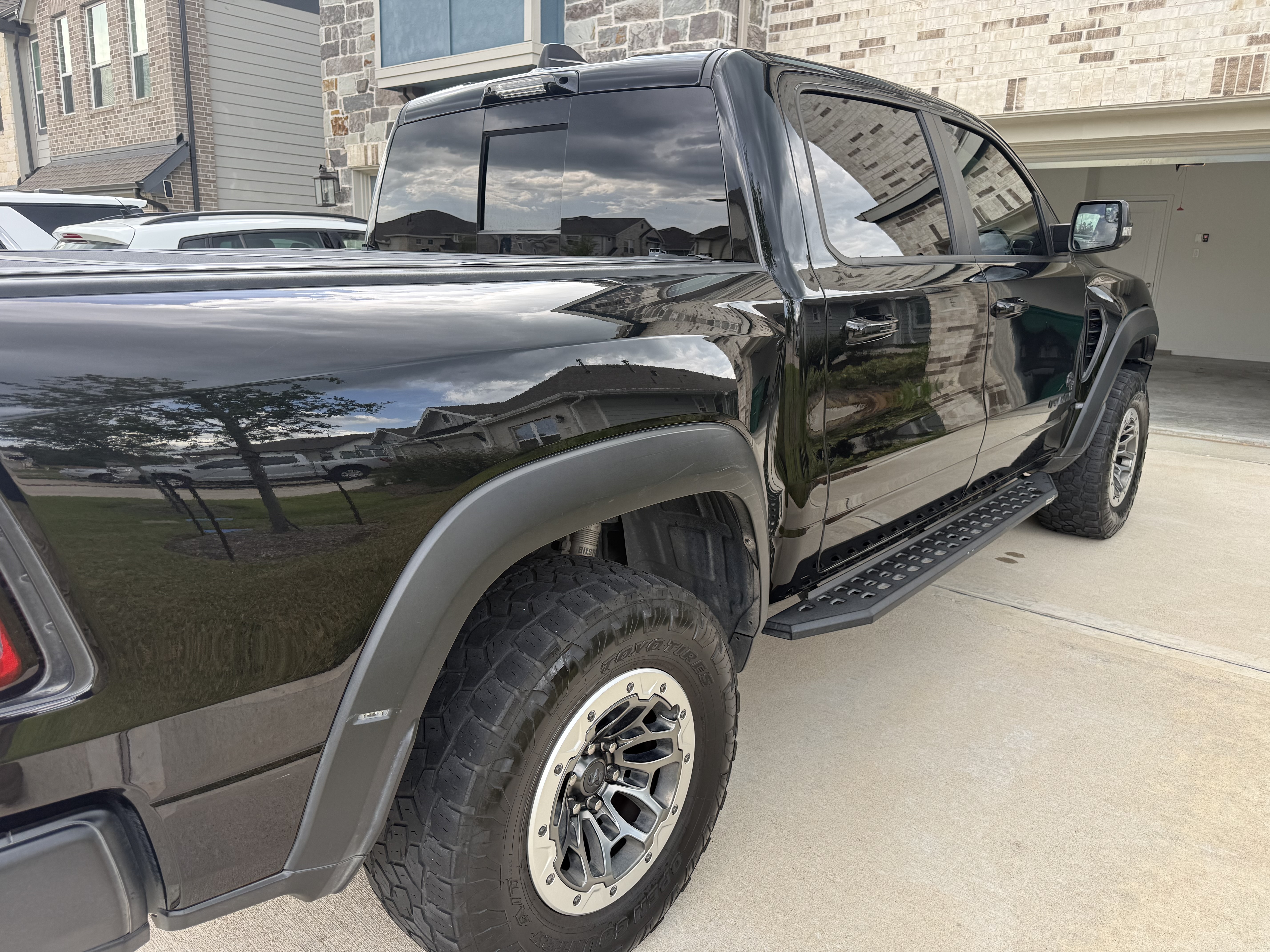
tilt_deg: -12.7
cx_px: 635
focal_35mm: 24
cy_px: 476
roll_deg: -2.3
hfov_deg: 71.6
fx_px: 881
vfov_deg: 56.8
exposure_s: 1/521
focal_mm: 6.76
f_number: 1.78
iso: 80
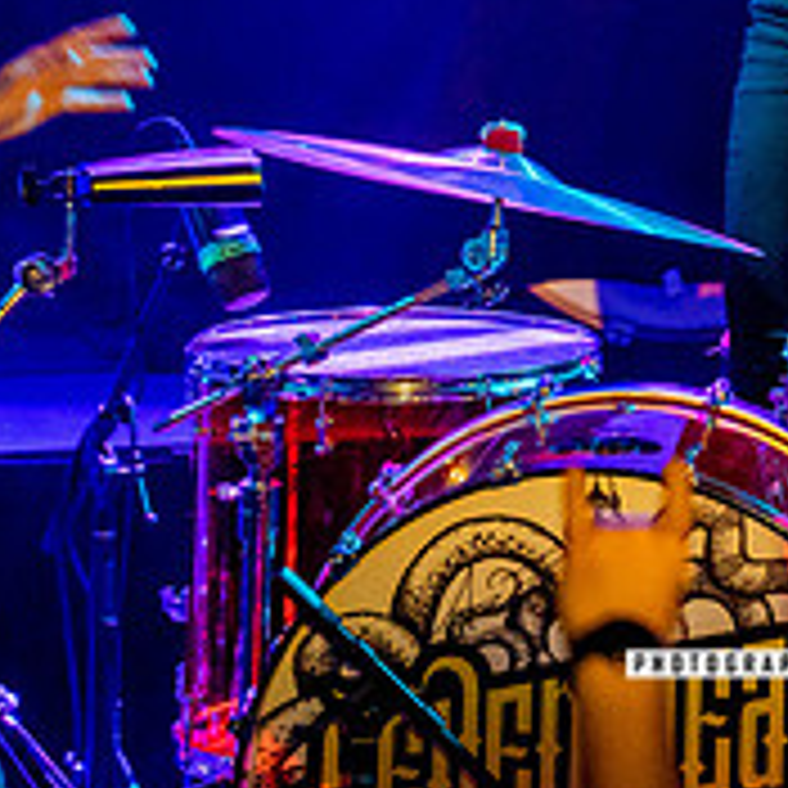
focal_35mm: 506
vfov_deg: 3.5
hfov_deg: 3.5
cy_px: -74
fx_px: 13032
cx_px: 1117
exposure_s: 1/200
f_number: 2.8
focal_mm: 180
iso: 4000
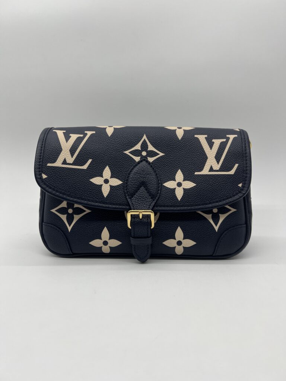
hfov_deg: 53.1
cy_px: 190
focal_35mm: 26
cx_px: 143
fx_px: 286
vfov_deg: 67.3
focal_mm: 5.7
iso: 40
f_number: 1.5
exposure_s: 1/271
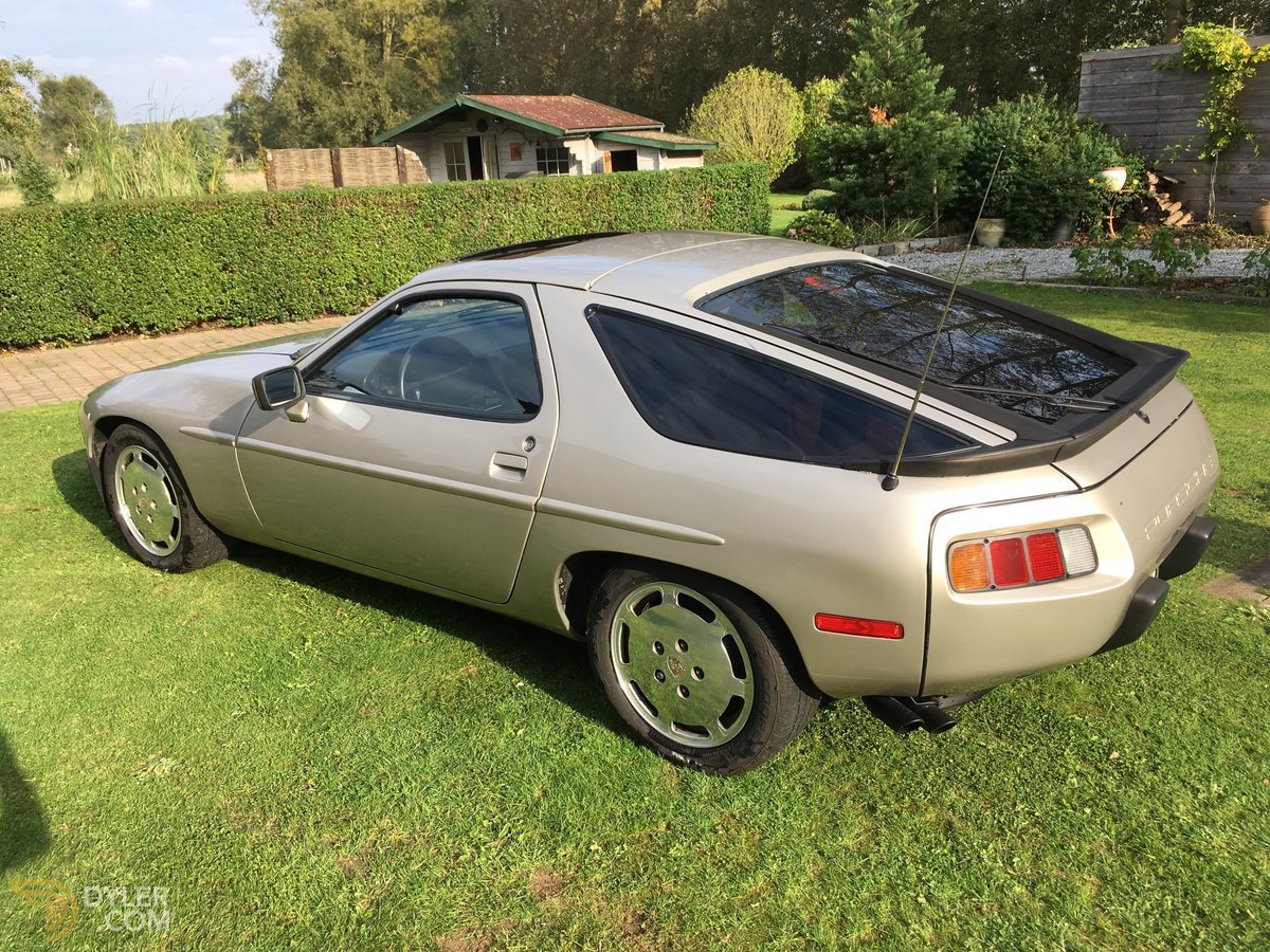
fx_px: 1064
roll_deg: +3.8
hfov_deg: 61.7
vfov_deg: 48.2
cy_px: 476
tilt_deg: -16.9
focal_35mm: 29
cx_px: 635
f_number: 2.2
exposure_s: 1/693
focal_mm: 4.15
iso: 25
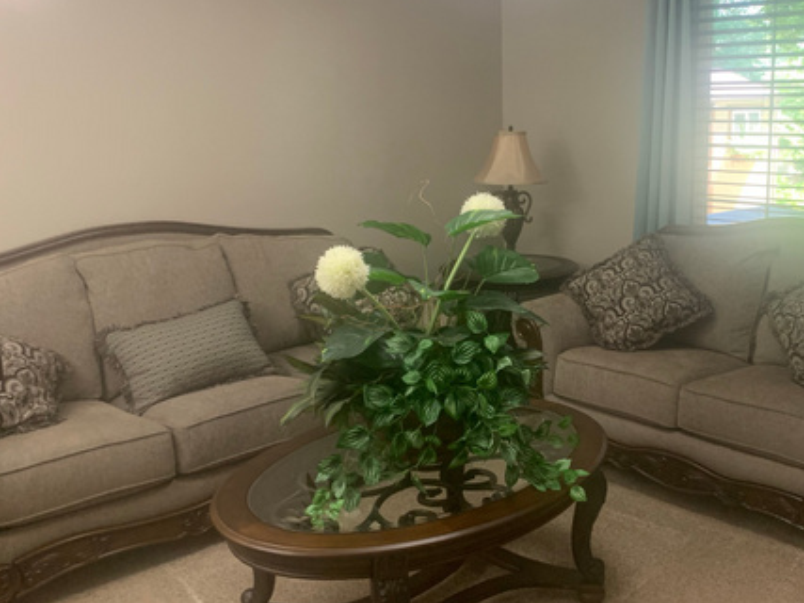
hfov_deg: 47.4
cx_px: 505
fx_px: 906
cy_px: 245
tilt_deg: -8.4
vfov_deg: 36.7
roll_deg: +1.3
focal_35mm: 39
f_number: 1.8
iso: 200
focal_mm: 4.25
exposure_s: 1/60
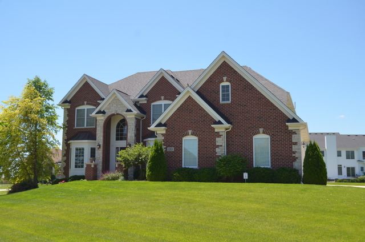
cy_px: 121
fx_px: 395
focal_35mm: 39
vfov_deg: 34.1
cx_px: 182
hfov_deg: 49.6
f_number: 7.1
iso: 100
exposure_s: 1/250
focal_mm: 26
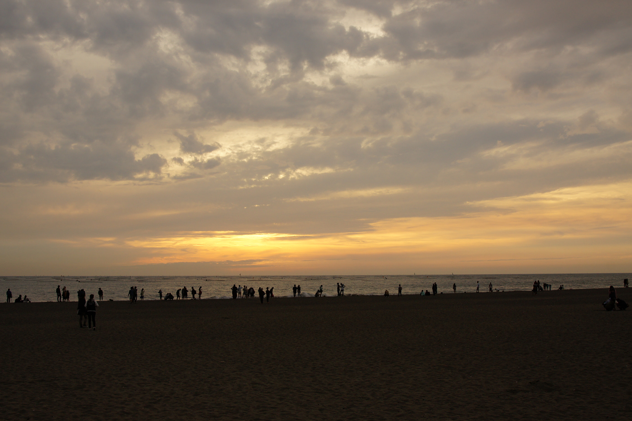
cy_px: 210
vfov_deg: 34.2
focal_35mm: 39
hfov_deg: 49.6
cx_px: 316
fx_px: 684
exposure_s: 1/160
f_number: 8
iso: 200
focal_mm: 26
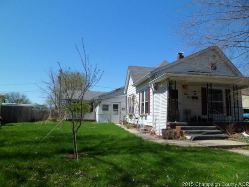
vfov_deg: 53.1
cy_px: 94
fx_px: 187
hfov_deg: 67.3
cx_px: 124
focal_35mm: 26
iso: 80
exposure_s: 1/1000
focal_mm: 4.9
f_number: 3.3
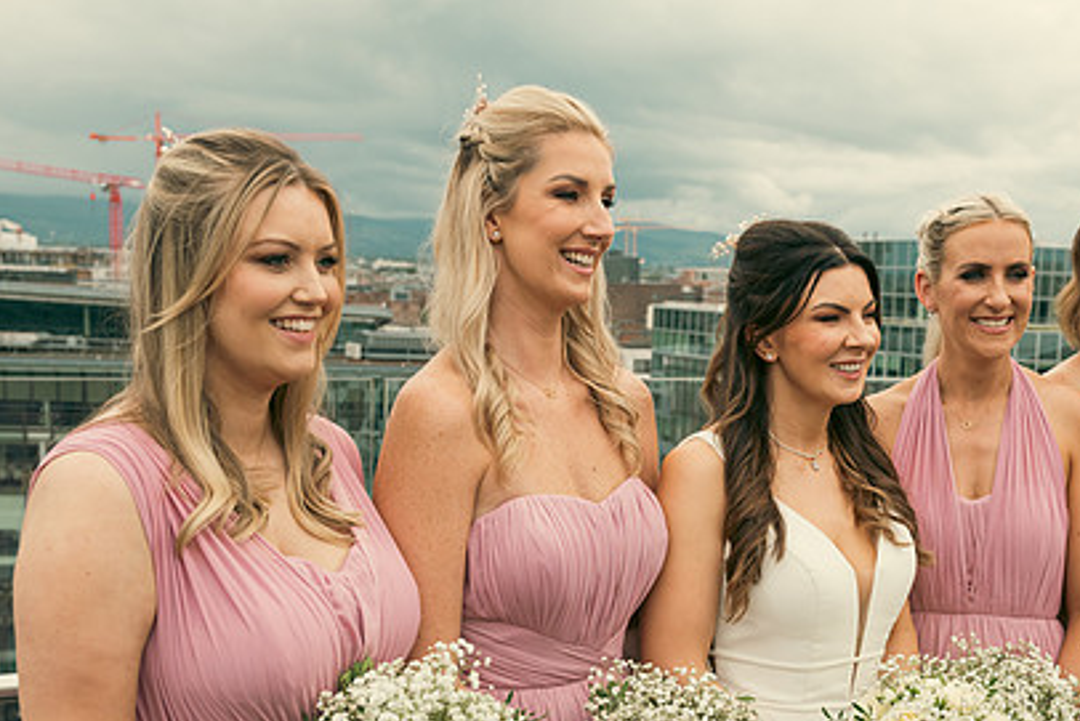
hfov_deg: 39.3
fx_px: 1500
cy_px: 512
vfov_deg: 26.8
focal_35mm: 50
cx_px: 678
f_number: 6.3
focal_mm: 35
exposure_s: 1/250
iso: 160
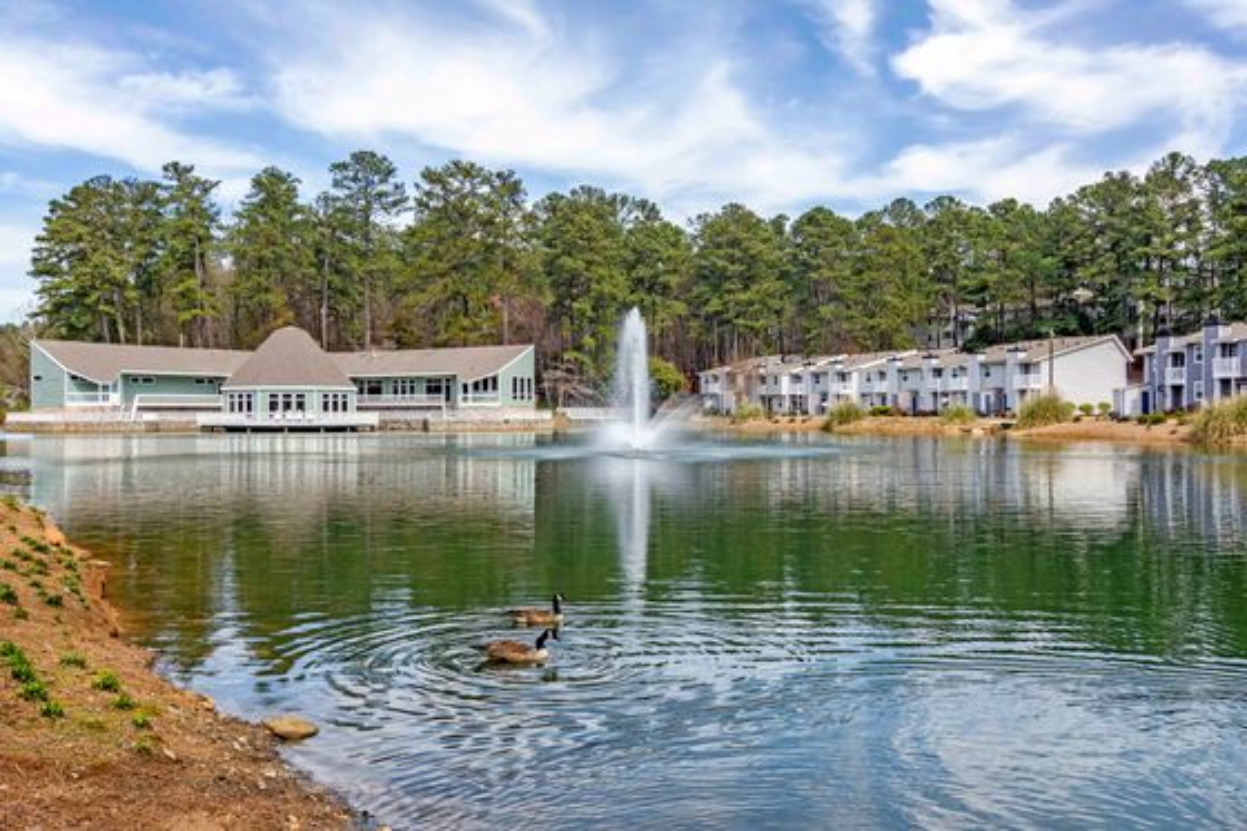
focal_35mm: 33
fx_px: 1143
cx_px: 624
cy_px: 416
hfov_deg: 57.2
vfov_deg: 39.9
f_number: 8
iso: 200
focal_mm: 22
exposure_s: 1/250
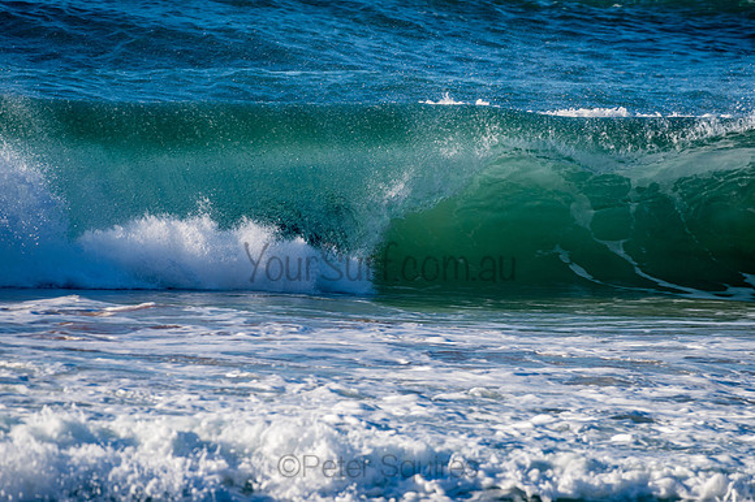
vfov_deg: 2.2
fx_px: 12843
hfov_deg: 3.4
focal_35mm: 613
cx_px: 378
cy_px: 251
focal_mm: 500
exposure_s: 1/320
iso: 64
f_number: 7.1
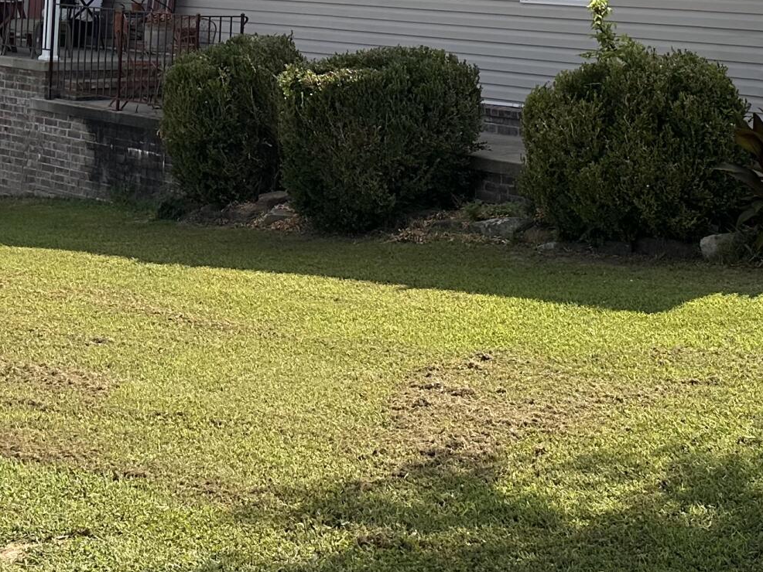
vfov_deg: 19.3
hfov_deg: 26.7
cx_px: 342
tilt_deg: +1.8
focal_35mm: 73
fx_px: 1609
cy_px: -75
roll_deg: -2.7
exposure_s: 1/5000
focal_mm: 6.86
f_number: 1.78
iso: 80
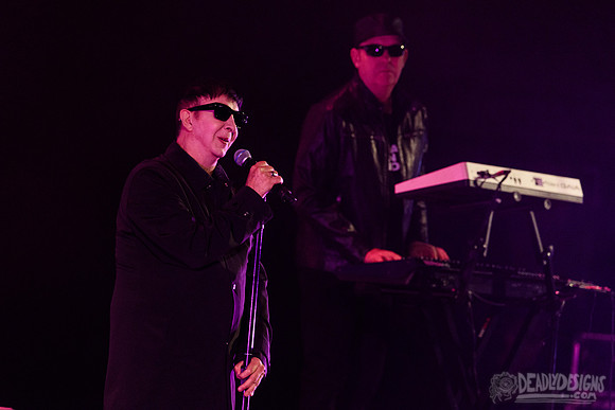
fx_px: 6781
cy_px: 184
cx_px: 301
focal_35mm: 397
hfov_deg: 5.2
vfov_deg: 3.5
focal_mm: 360
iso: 4000
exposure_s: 1/160
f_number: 5.6
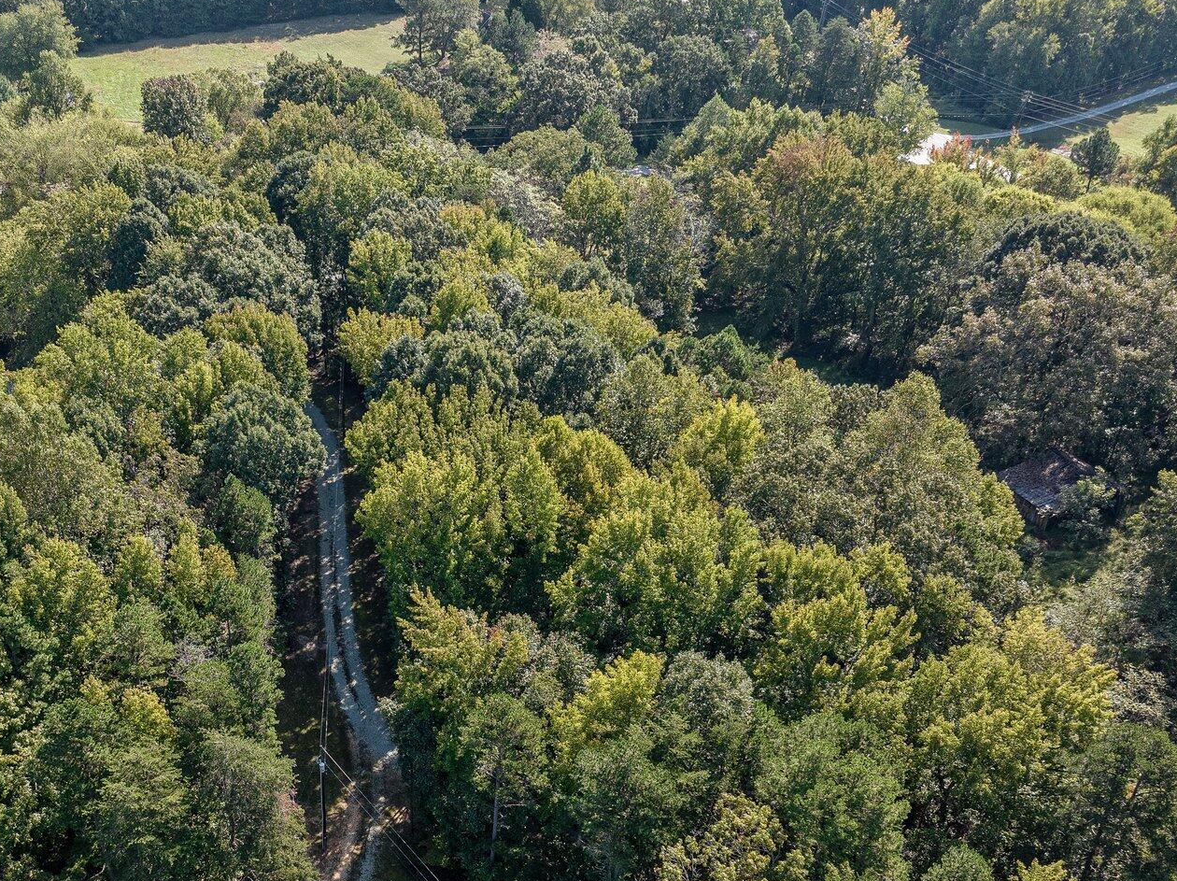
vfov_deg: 35.6
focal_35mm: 39
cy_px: 703
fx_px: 1325
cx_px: 375
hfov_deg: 47.0
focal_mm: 12.29
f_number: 2.8
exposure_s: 1/80
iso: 100
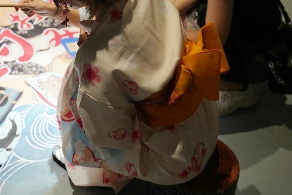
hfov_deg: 30.8
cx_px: 104
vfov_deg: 20.6
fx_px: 527
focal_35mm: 65
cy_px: 31
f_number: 2.8
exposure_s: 1/160
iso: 4000
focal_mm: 36
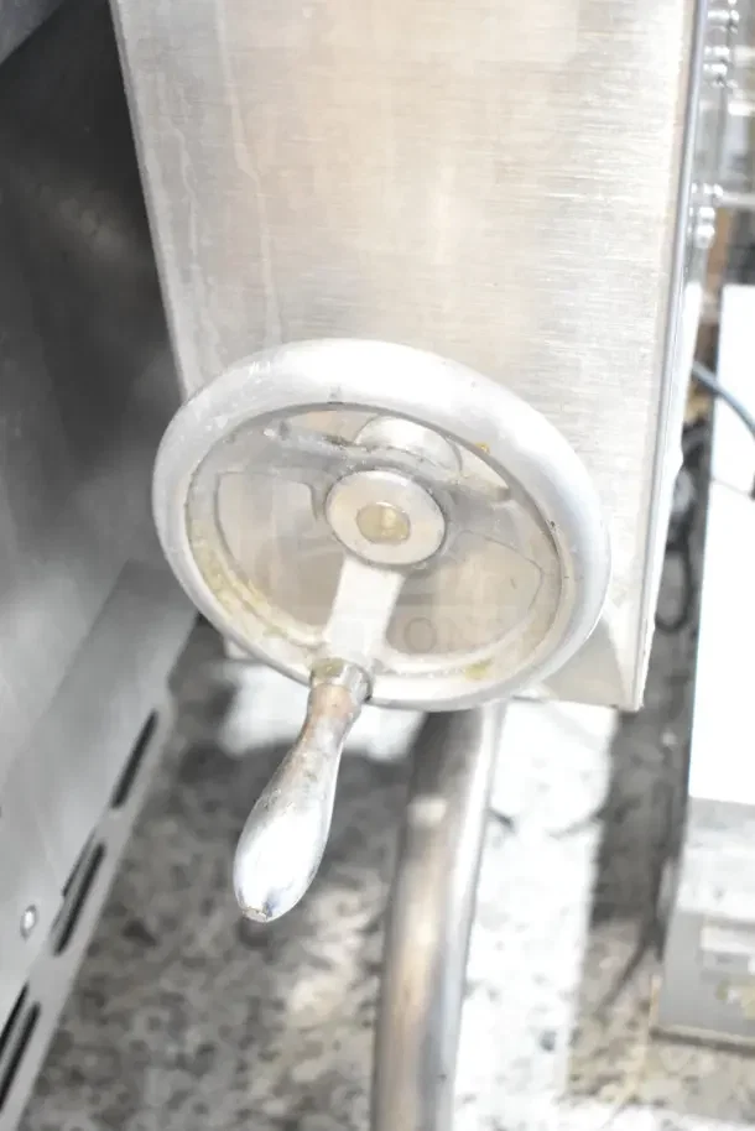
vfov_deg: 43.6
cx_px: 378
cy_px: 566
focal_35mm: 45
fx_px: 1414
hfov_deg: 29.9
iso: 3600
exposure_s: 1/50
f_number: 4.2
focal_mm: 30
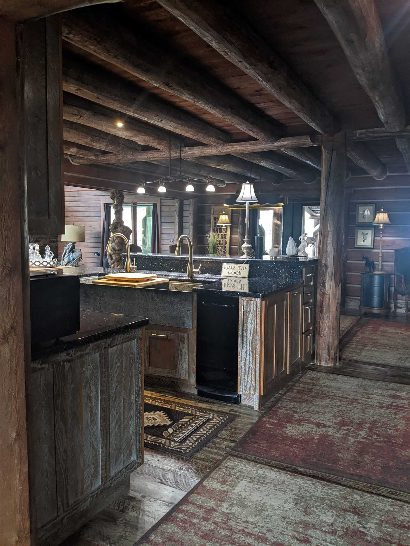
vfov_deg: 65.3
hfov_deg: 51.4
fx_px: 426
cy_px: 273
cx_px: 205
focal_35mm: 27
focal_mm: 4.44
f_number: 1.8
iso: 233
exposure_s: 1/24
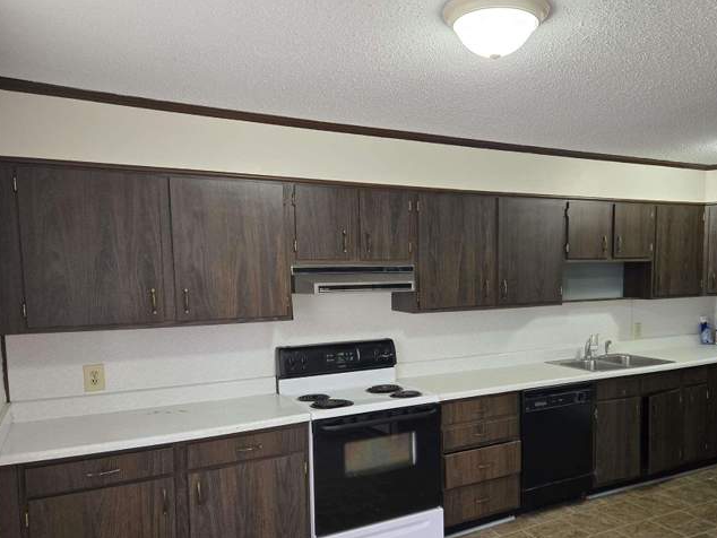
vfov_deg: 48.0
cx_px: 444
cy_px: 320
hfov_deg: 60.9
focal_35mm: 29
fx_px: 601
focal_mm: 5.4
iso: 320
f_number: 1.8
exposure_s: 1/120
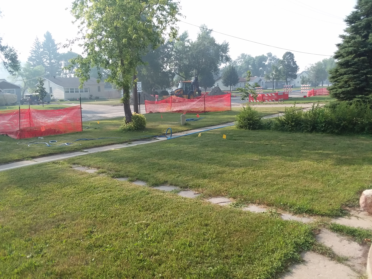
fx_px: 312
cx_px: 186
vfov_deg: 48.2
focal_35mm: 29
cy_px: 140
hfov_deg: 61.7
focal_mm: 2.47
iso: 40
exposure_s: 1/701
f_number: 1.9
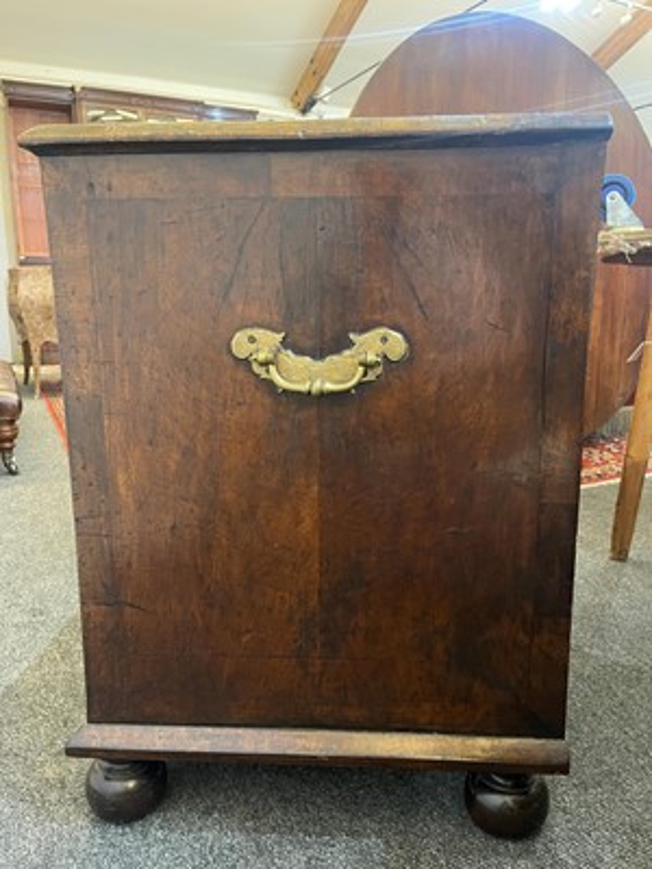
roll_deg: +0.2
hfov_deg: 54.9
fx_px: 628
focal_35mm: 25
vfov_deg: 69.4
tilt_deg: -12.1
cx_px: 326
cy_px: 434
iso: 640
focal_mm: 5.1
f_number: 1.6
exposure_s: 1/33
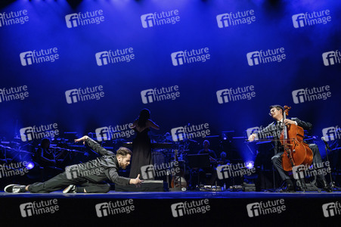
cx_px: 170
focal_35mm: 26
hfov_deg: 69.4
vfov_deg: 49.5
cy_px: 114
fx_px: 246
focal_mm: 26
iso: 2500
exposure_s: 1/250
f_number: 4.5
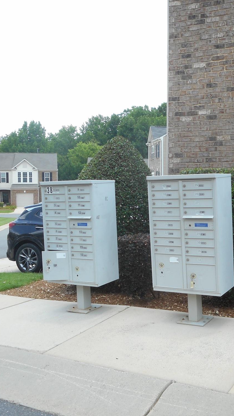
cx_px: 187
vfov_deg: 54.0
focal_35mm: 37
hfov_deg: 31.2
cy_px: 209
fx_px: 408
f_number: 3.7
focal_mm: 4.5
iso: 80
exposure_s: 1/200
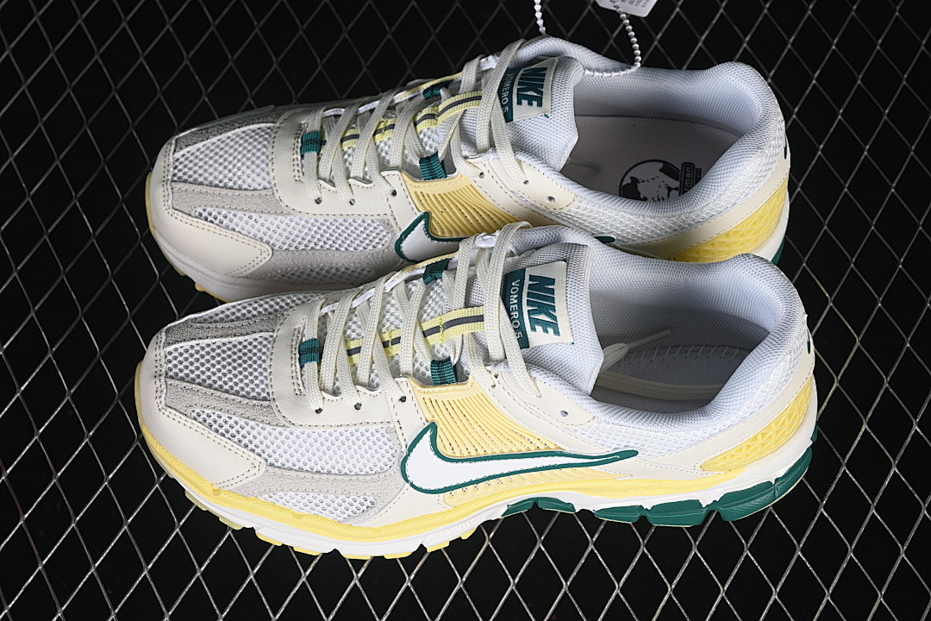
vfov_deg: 18.2
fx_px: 1939
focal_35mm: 75
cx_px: 466
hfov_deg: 27.0
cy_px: 310
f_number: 7.1
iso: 160
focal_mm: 50
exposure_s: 1/80
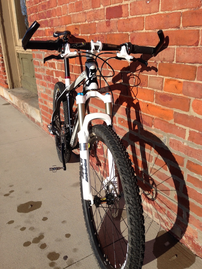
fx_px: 257
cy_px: 134
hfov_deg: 42.9
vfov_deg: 55.4
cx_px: 101
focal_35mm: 33
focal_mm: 4.12
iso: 50
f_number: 2.4
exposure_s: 1/1869
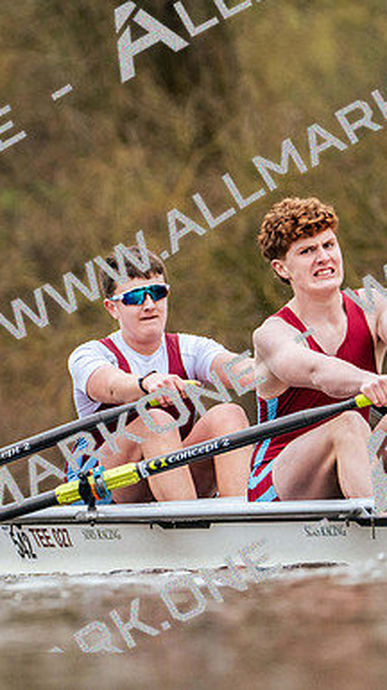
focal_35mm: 708
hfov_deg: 1.7
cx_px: 213
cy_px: 345
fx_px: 12942
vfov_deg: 3.1
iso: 5000
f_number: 6.3
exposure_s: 1/2000
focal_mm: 448
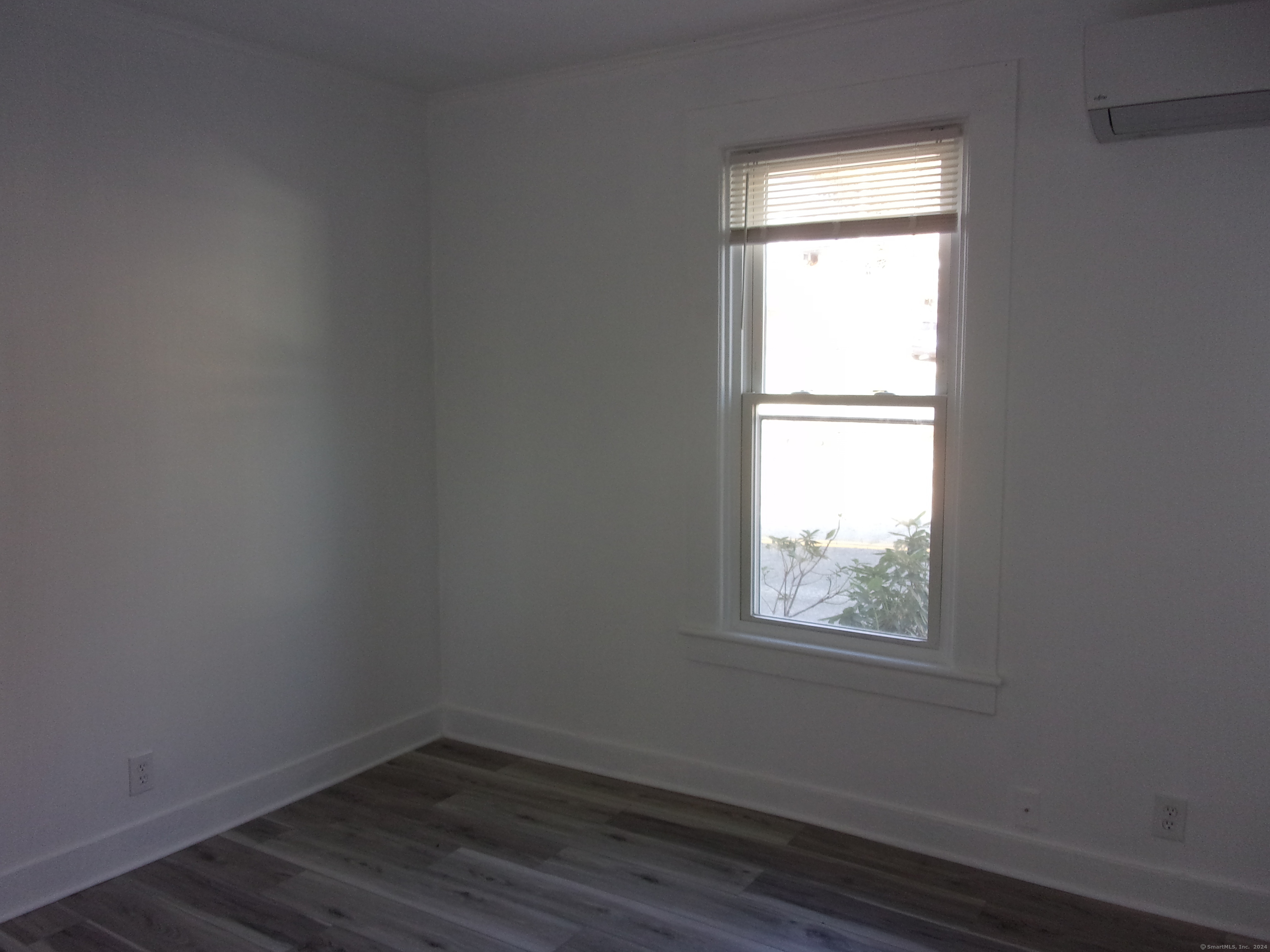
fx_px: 1027
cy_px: 476
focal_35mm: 28
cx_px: 635
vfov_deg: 49.7
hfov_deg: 63.4
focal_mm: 5.1
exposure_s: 1/34
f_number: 3.9
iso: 137
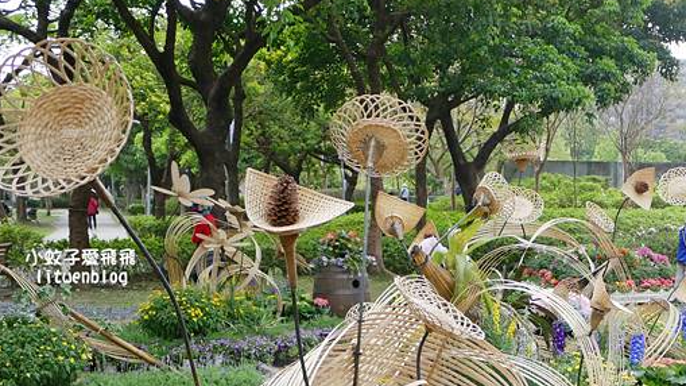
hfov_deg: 33.9
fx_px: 1091
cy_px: 399
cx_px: 542
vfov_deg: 19.4
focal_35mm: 60
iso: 200
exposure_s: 1/640
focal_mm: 14
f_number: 2.8
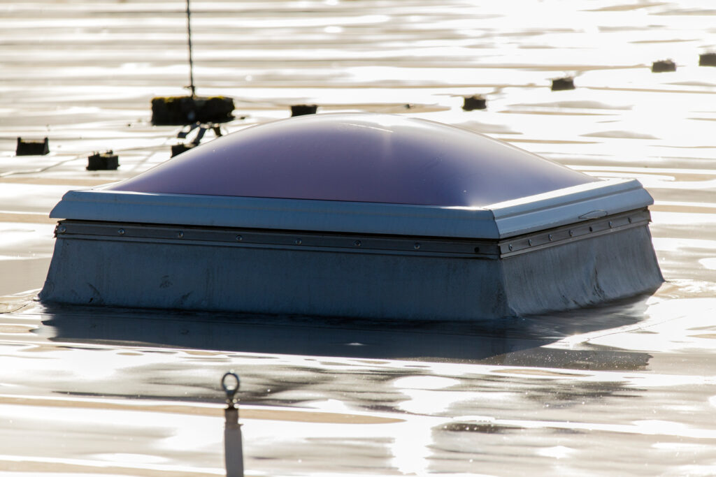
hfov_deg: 4.3
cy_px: 238
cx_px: 358
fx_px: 9547
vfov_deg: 2.9
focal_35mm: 480
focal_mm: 480
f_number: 6.3
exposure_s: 1/4000
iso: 640
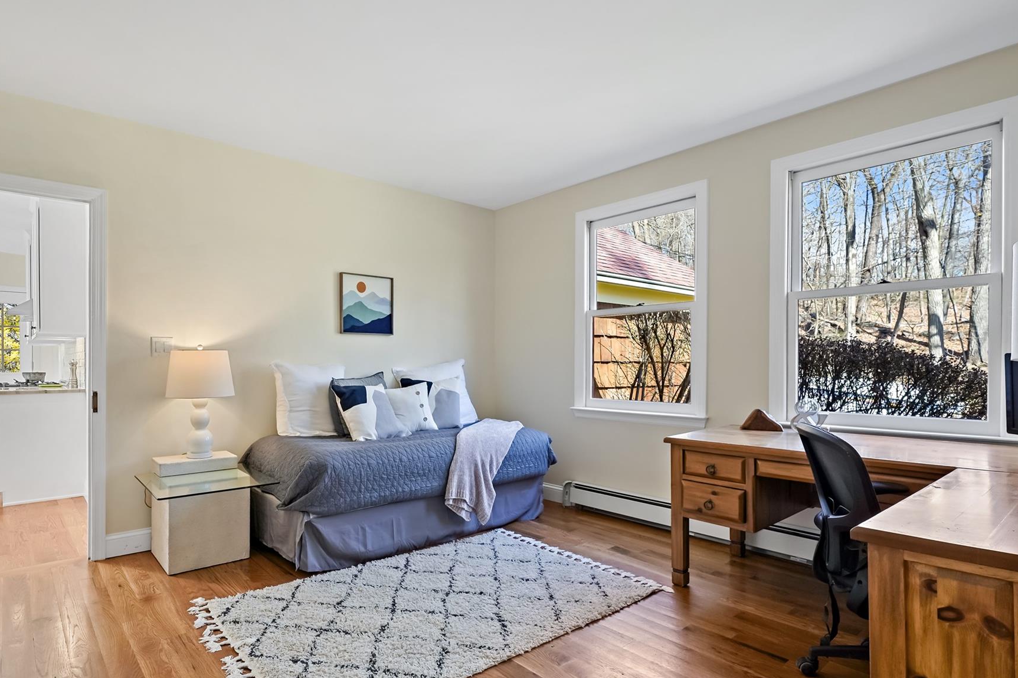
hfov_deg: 86.6
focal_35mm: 19
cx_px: 450
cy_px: 354
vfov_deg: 64.5
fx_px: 537
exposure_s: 1/13
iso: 400
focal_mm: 16
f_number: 7.1
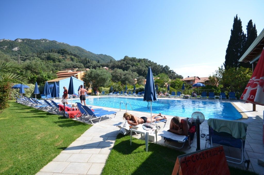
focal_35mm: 15
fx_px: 110
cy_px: 88
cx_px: 132
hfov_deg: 100.5
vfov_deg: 77.1
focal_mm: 10
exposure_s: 1/320
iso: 200
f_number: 9
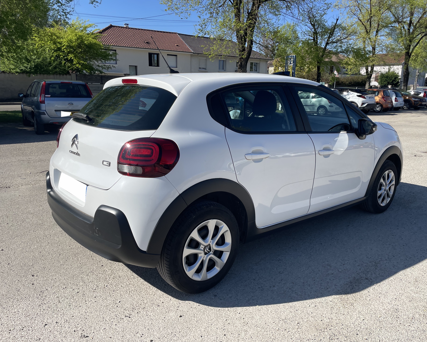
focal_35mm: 28
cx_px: 228
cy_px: 175
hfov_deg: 62.1
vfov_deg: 51.5
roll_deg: -1.3
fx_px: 354
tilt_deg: -12.9
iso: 32
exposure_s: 1/3040
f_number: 1.6
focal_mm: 4.2
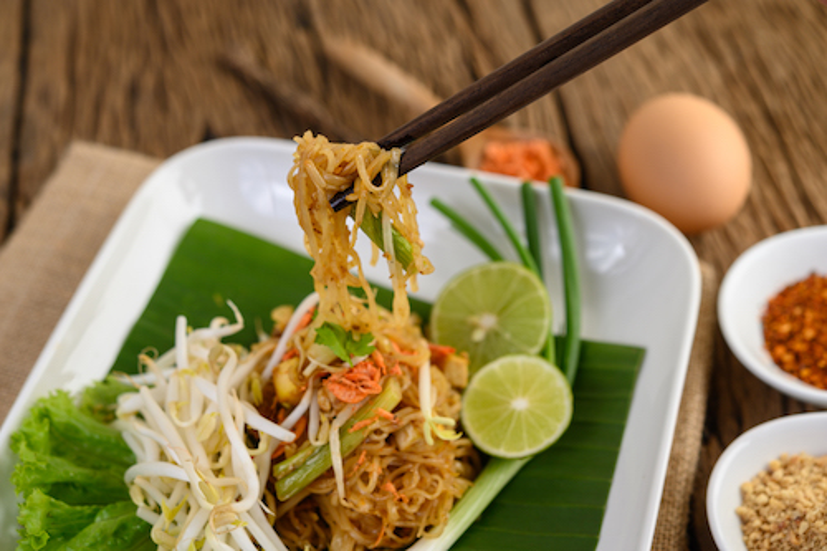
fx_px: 1378
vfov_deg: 22.6
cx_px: 414
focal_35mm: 60
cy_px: 276
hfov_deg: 33.4
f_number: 6.3
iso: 100
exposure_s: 1/125
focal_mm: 60
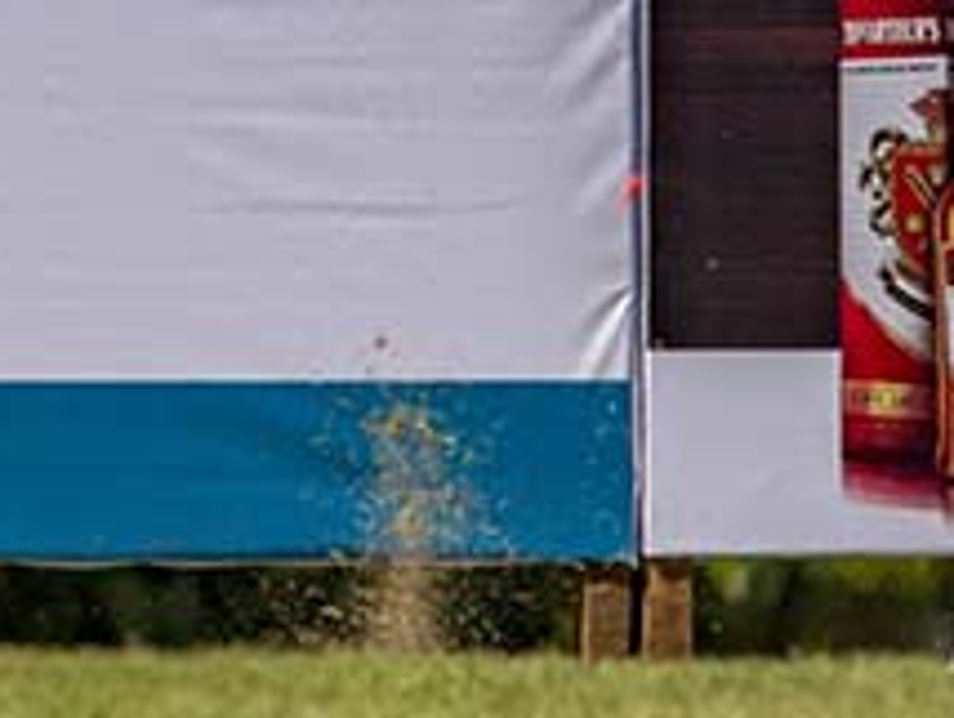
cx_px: -27
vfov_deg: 0.5
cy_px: -321
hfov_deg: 0.7
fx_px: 77281
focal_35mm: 2801
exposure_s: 1/2000
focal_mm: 650
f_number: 8
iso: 250
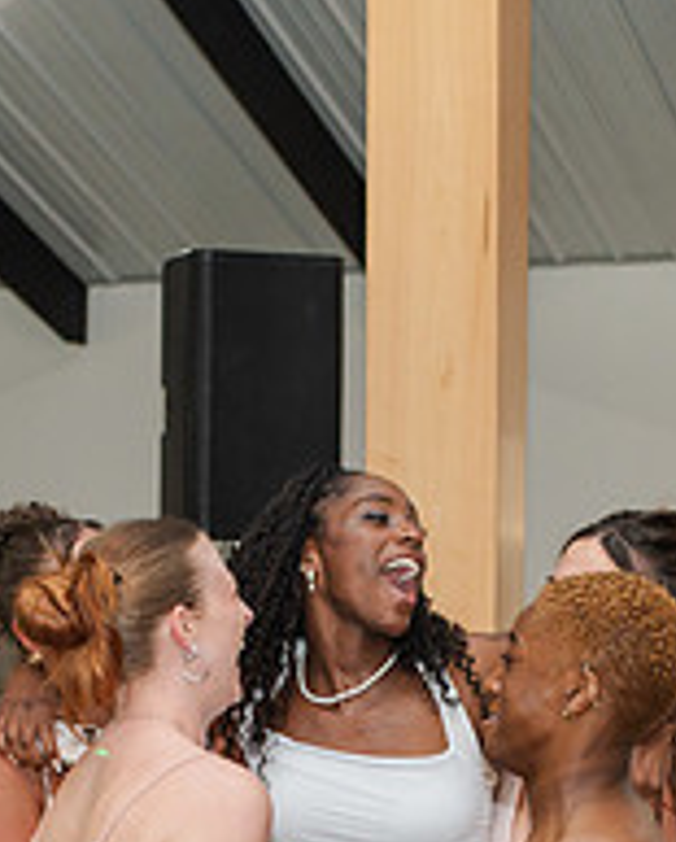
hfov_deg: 12.6
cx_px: 290
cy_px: 831
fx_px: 3069
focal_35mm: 123
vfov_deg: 15.4
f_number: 3.2
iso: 800
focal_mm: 35
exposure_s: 1/200
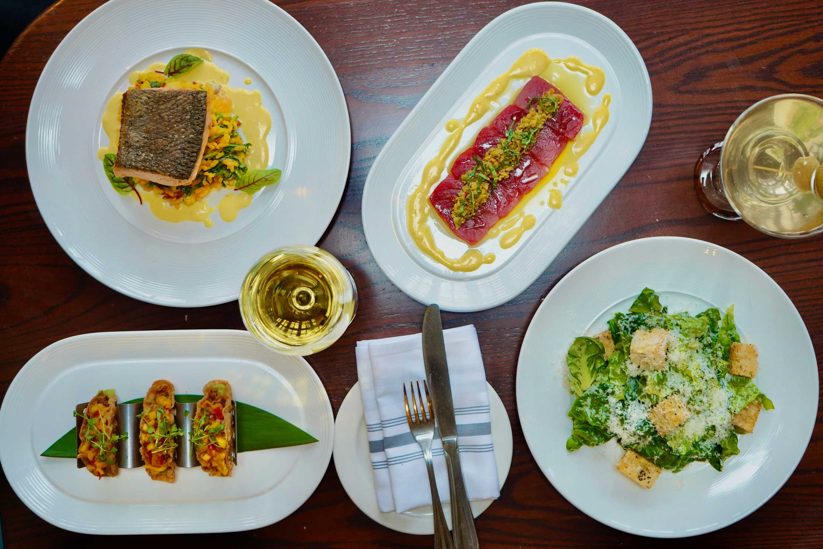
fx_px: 1029
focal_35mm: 45
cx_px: 423
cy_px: 265
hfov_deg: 43.6
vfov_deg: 29.9
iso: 2000
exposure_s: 1/160
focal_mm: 43
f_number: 4.5
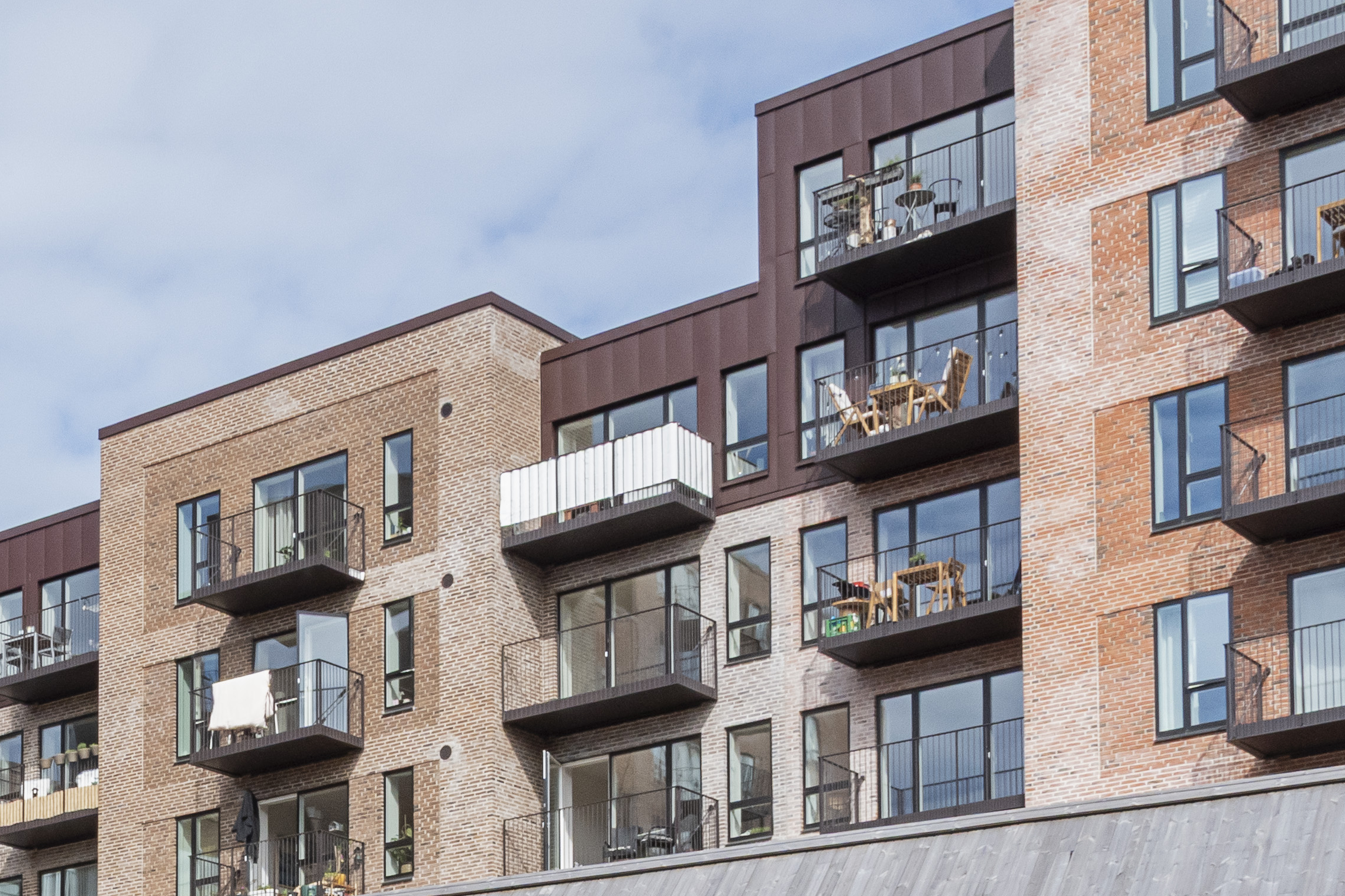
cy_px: 1361
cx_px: 4
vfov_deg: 16.7
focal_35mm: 74
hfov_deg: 26.0
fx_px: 2764
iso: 2000
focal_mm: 24
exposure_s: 1/200
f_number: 22
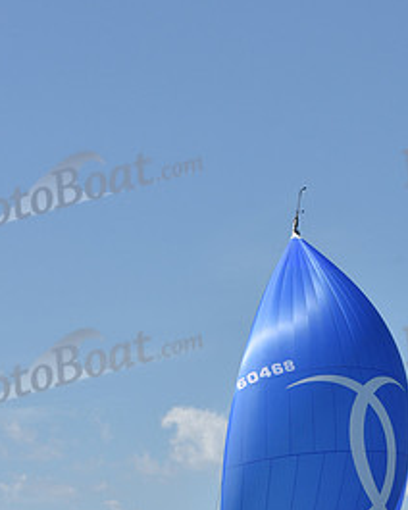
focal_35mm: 144
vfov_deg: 13.3
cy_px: 443
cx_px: 303
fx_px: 2174
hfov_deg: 10.7
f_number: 10
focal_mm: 70
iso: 320
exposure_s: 1/1250
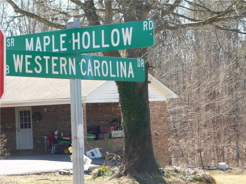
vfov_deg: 11.1
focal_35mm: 134
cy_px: 92
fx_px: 952
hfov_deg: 14.7
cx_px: 123
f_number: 5
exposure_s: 1/125
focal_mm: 23.7
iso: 125
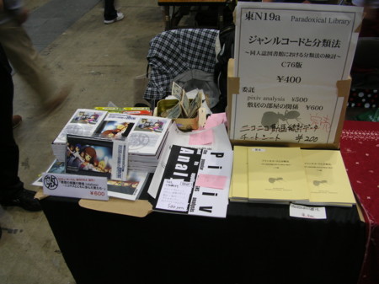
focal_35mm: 35
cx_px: 190
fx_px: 383
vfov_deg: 40.7
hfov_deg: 52.7
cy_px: 142
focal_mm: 5.8
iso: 50
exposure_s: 1/11
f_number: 2.8
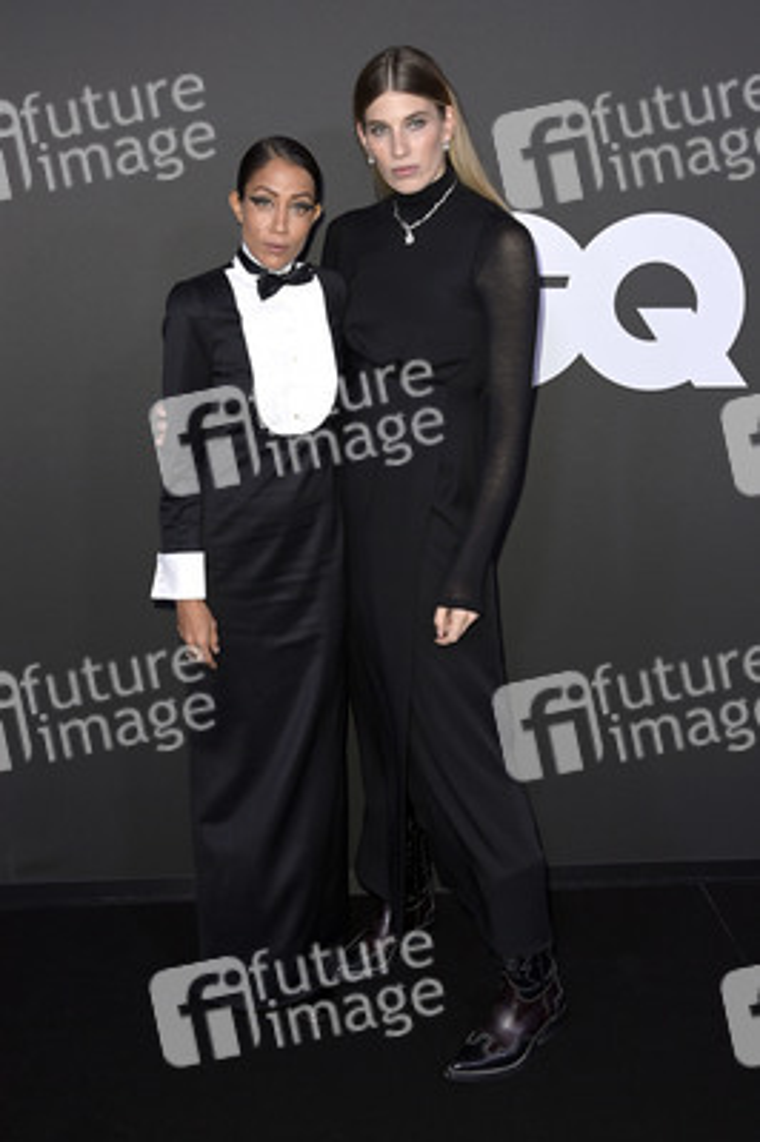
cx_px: 380
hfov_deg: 37.8
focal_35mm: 35
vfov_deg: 54.5
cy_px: 571
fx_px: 1110
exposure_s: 1/250
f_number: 5.6
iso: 800
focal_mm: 35
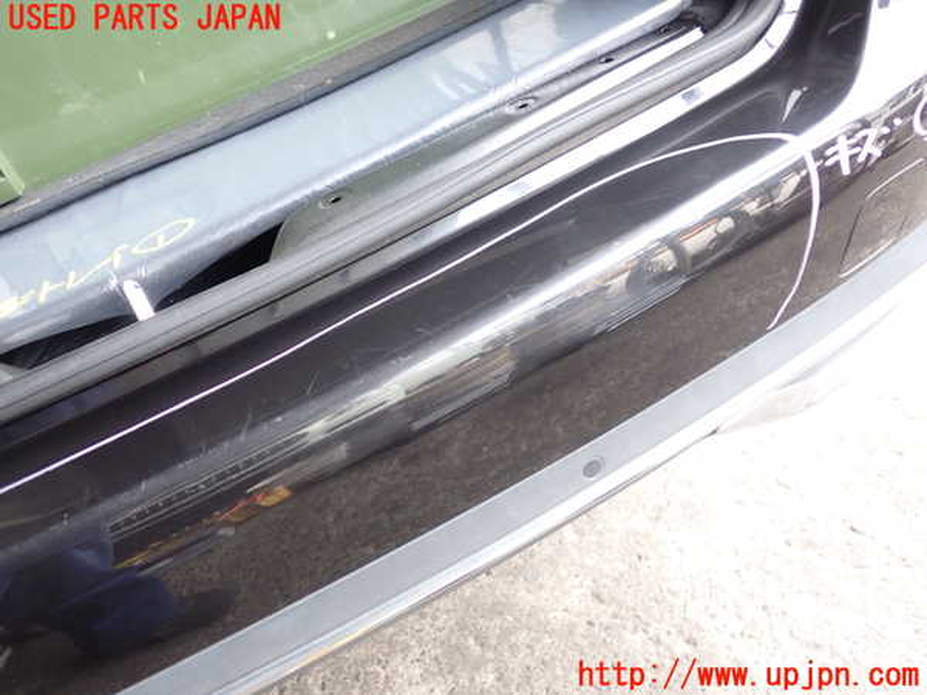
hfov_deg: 60.0
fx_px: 803
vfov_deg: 46.8
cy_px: 348
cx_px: 464
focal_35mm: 30
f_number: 2.3
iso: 200
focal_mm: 5.4
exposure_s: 1/50
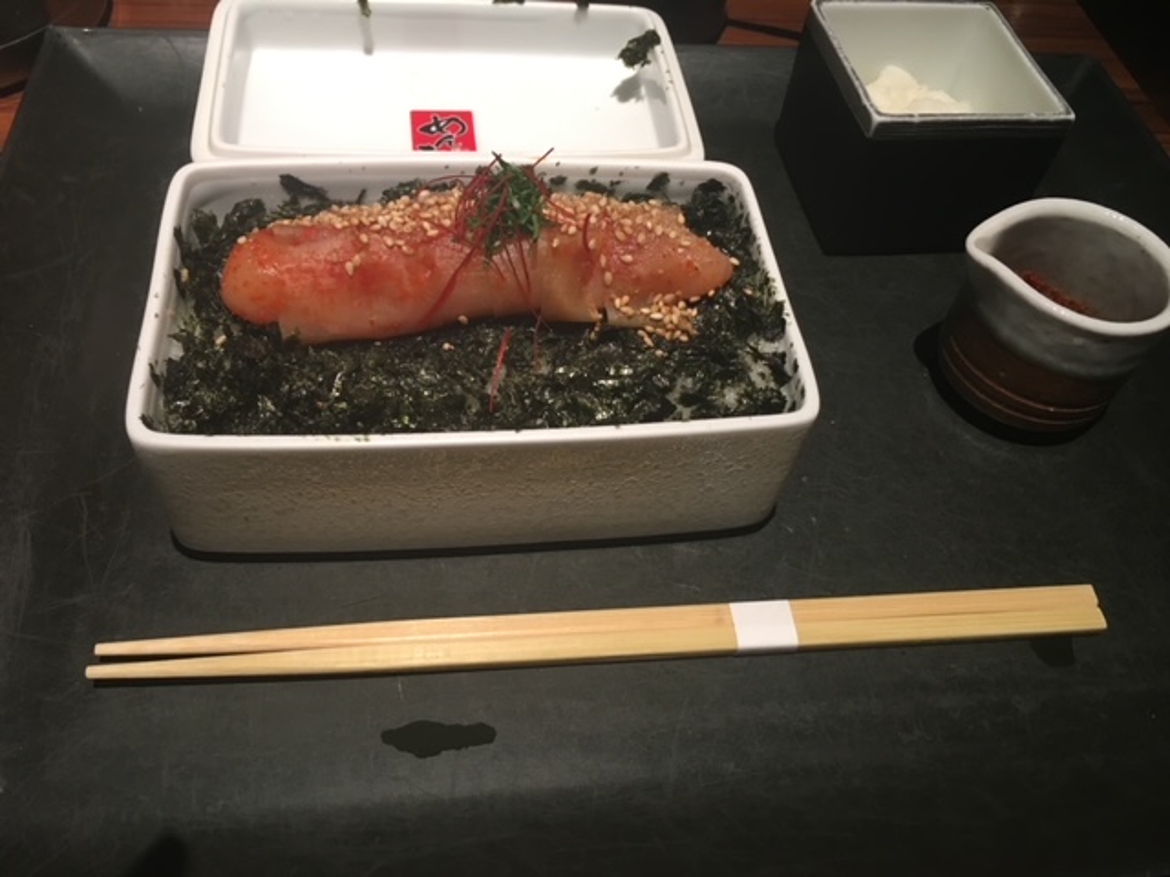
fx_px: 980
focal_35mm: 29
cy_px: 438
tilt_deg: -51.8
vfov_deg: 48.2
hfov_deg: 61.7
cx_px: 585
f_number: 2.2
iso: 100
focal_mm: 4.15
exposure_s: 1/30
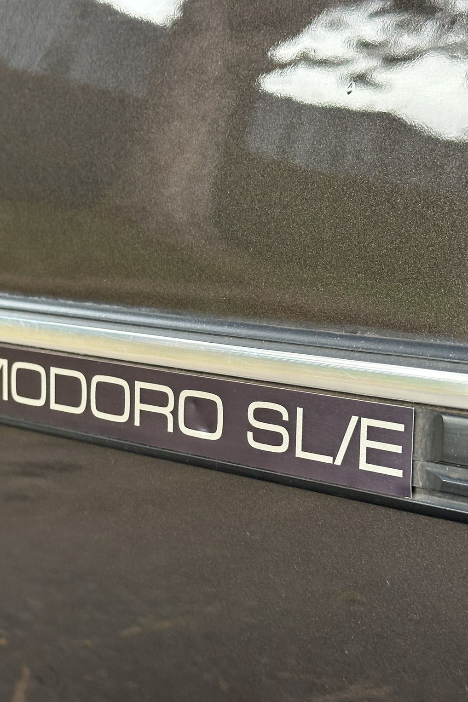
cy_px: 351
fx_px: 1307
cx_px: 149
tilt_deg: -7.3
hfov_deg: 20.2
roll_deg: -2.3
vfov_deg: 30.1
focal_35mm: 67
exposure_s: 1/60
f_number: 1.78
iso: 160
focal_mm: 6.86
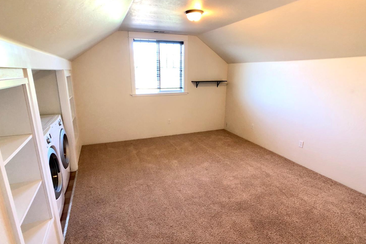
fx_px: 305
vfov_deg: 43.6
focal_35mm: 30
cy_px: 126
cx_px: 181
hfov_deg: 61.9
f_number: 1.8
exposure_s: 1/17
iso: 40
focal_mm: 3.99
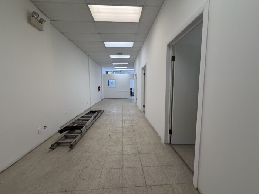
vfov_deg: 85.7
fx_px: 105
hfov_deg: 102.1
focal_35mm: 14
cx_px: 130
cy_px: 97
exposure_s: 1/120
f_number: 2.2
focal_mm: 2.22
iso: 100
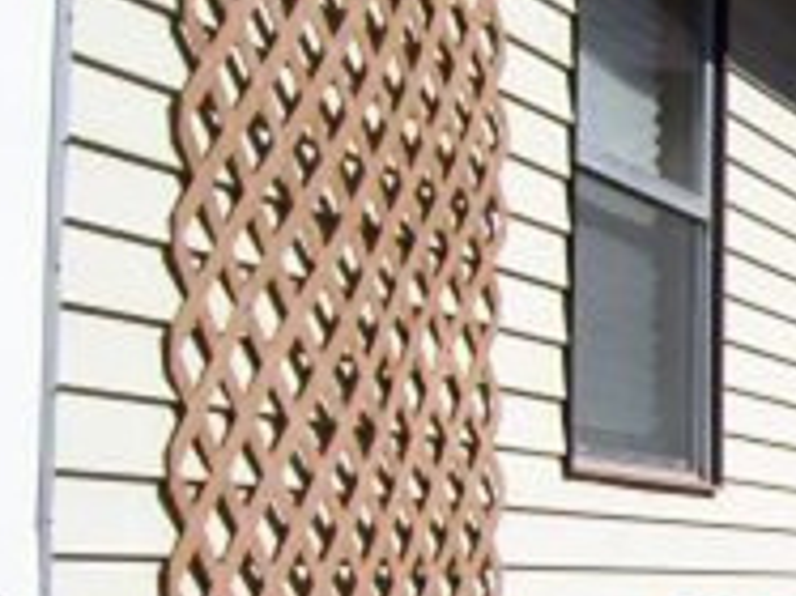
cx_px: 1179
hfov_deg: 14.9
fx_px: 2827
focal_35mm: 123
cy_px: 451
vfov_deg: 12.0
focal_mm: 6
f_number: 4.8
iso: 80
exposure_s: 1/640
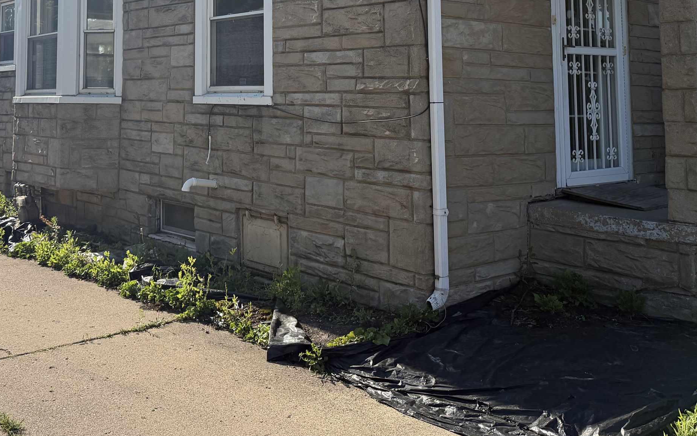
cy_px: 27
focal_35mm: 42
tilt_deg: +5.2
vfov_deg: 29.1
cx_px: 217
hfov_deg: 46.2
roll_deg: +0.1
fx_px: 798
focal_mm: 6.76
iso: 100
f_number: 1.78
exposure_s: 1/4673
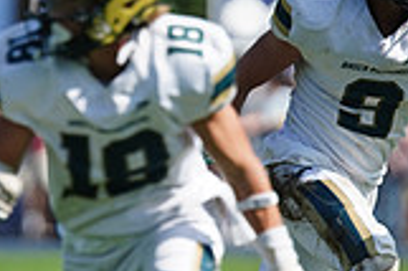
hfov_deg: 1.9
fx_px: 12239
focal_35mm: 1081
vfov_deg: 1.3
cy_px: 120
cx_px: 79
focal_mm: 300
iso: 400
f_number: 2.8
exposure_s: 1/5000
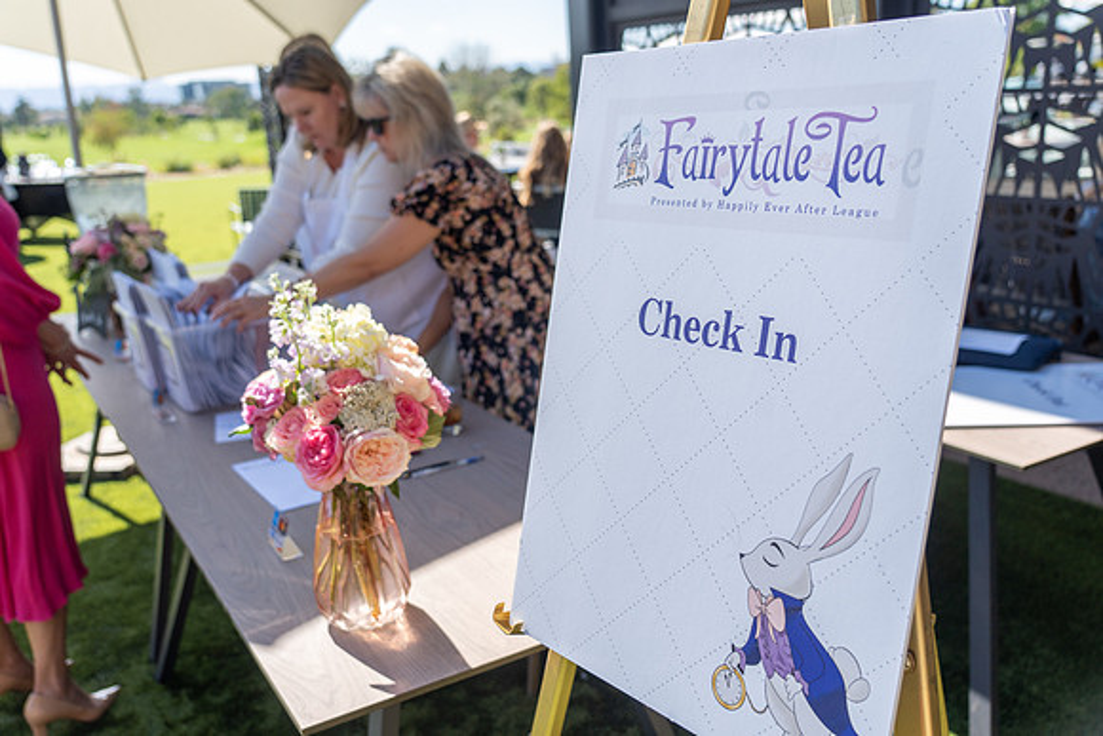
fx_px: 981
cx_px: 552
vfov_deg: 41.1
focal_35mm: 32
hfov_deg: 58.7
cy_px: 368
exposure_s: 1/800
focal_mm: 32
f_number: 4
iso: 100
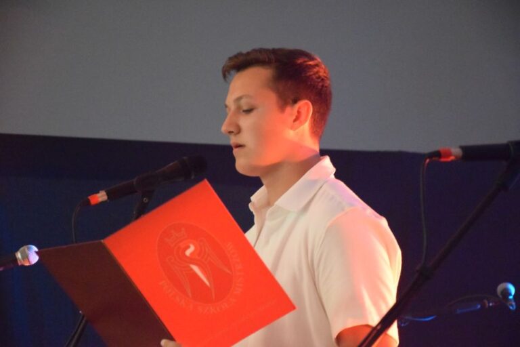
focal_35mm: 138
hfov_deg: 14.9
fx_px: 1993
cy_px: 174
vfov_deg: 9.9
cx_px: 260
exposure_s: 1/50
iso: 12800
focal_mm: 92
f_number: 5.6
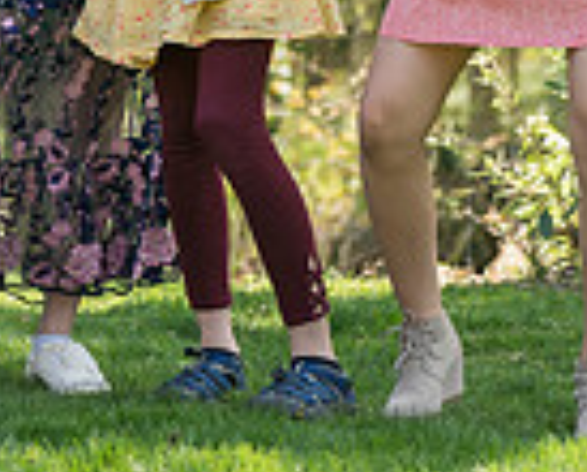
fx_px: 5532
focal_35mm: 318
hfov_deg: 6.0
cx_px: -99
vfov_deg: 4.8
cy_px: -311
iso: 100
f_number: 3.2
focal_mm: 80
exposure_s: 1/320
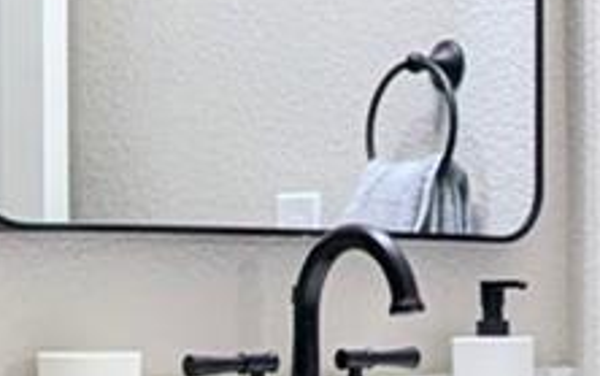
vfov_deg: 13.1
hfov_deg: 20.8
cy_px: 325
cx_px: 446
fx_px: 1620
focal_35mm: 99
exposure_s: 1/176
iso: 34
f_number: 2.2
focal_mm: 1.95
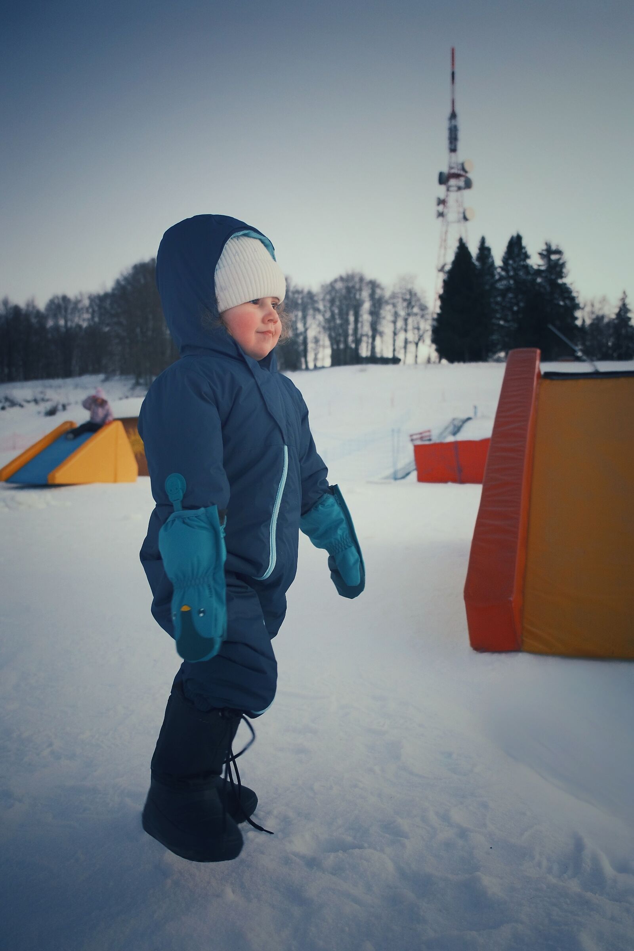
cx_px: 317
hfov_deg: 43.6
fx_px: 792
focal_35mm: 30
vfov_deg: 61.9
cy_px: 476
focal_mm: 19.7
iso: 1250
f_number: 2.8
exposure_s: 1/250
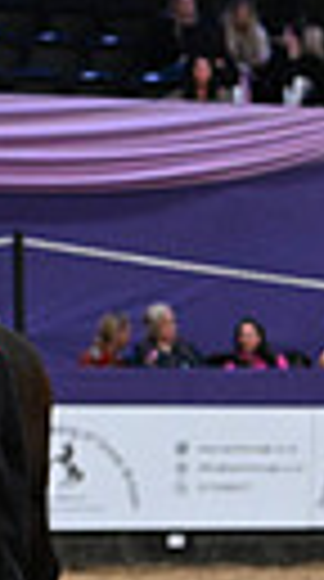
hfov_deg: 3.5
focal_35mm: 331
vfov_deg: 6.5
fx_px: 5085
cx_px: 1246
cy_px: 528
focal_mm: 70
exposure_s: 1/640
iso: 6400
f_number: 4
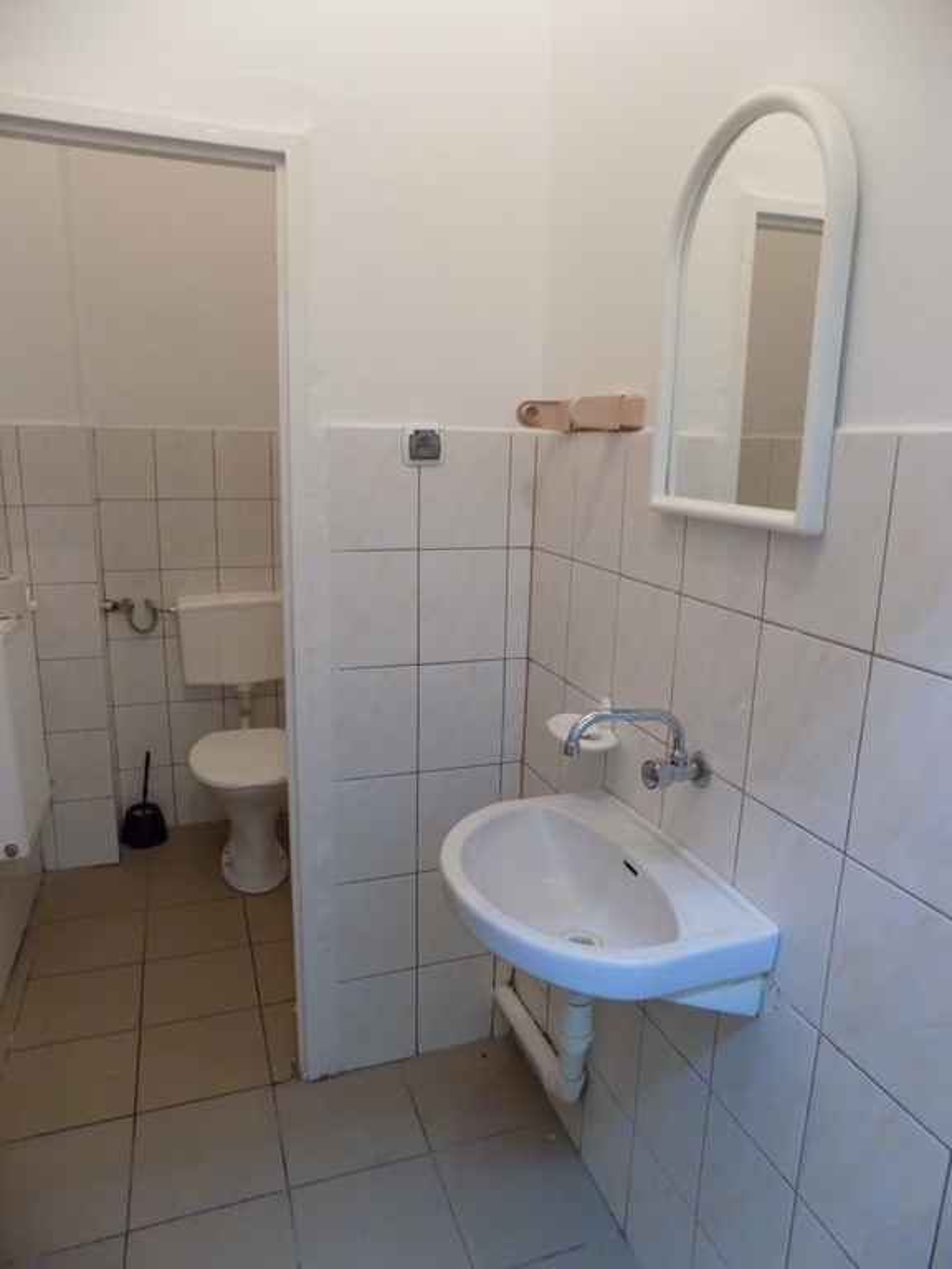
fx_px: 843
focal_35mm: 23
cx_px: 476
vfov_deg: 73.9
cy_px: 634
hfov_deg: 58.9
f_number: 3.1
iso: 280
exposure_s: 1/30
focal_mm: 4
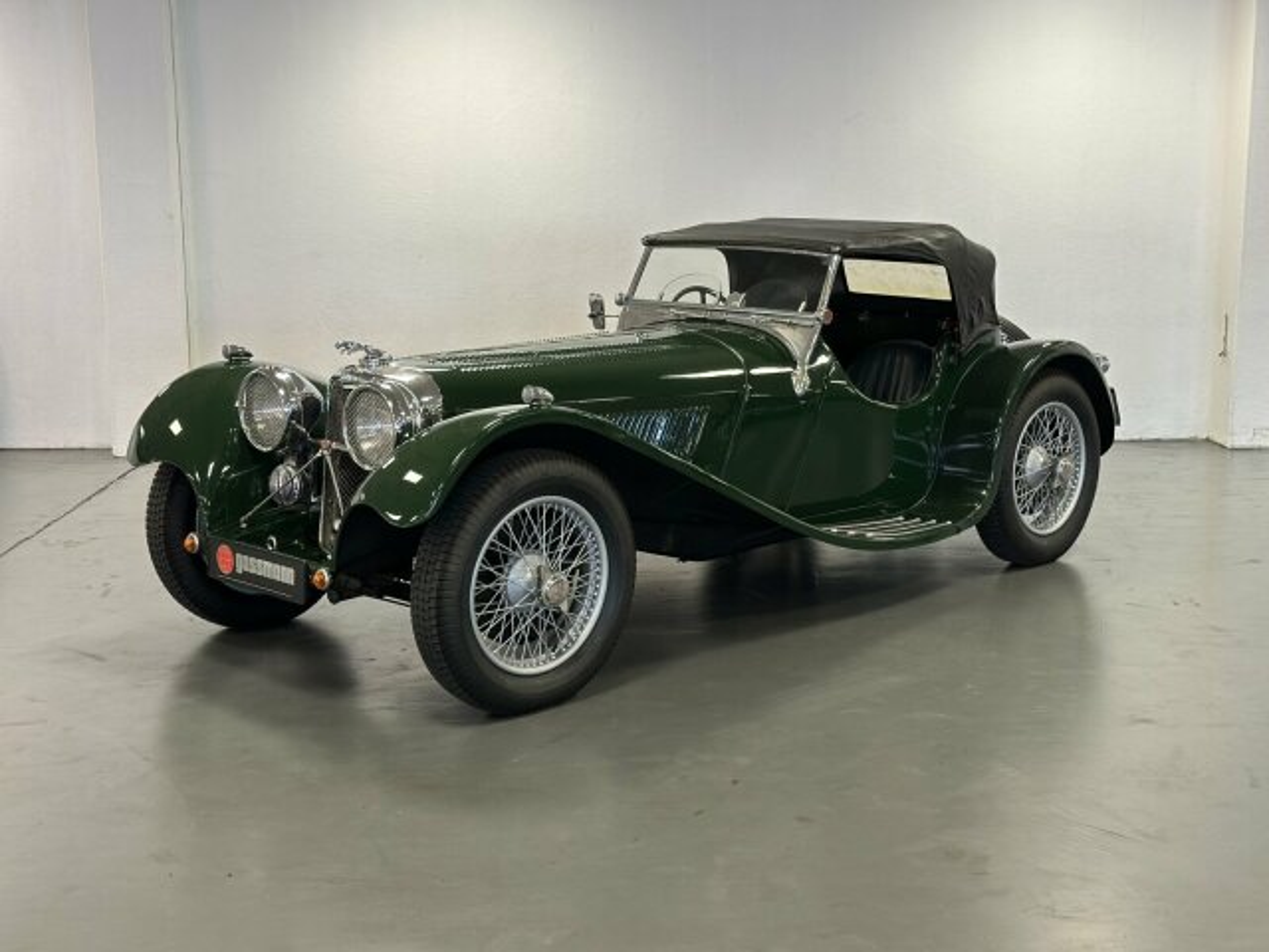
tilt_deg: -11.0
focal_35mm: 48
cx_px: 634
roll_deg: +0.0
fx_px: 1760
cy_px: 476
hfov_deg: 39.7
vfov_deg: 30.3
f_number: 1.78
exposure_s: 1/67
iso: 125
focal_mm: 6.86
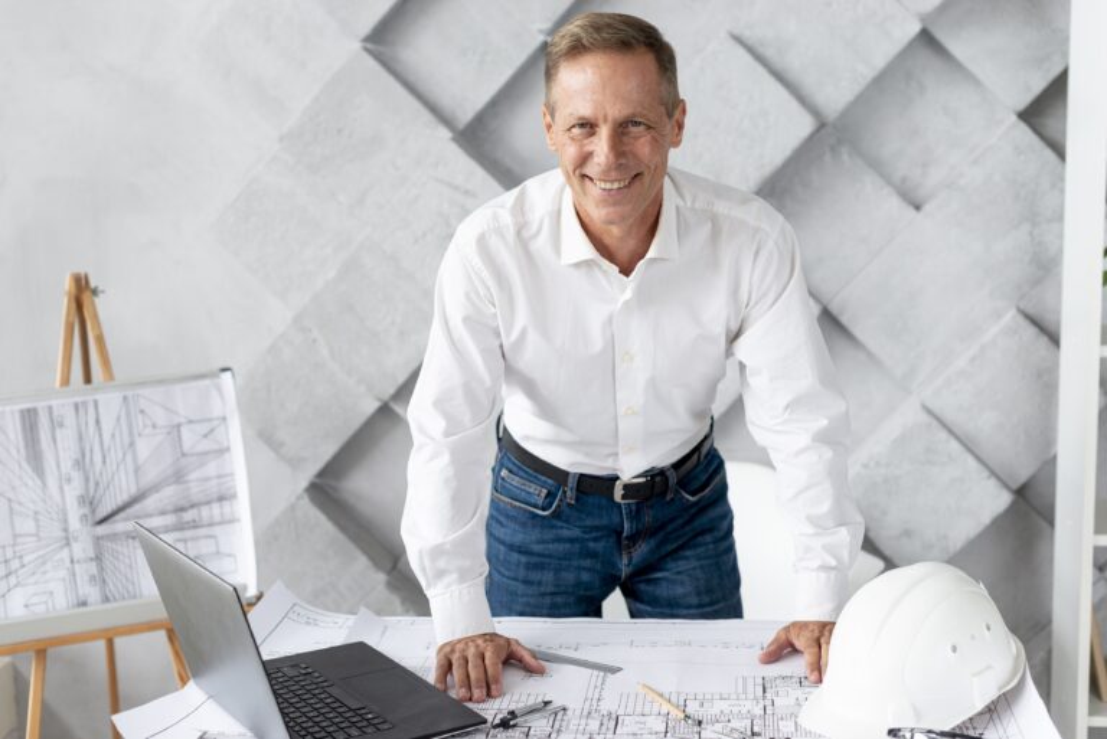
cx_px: 554
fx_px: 1538
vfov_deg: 27.0
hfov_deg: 39.6
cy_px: 370
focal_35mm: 50
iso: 250
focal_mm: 50
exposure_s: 1/250
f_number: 3.2
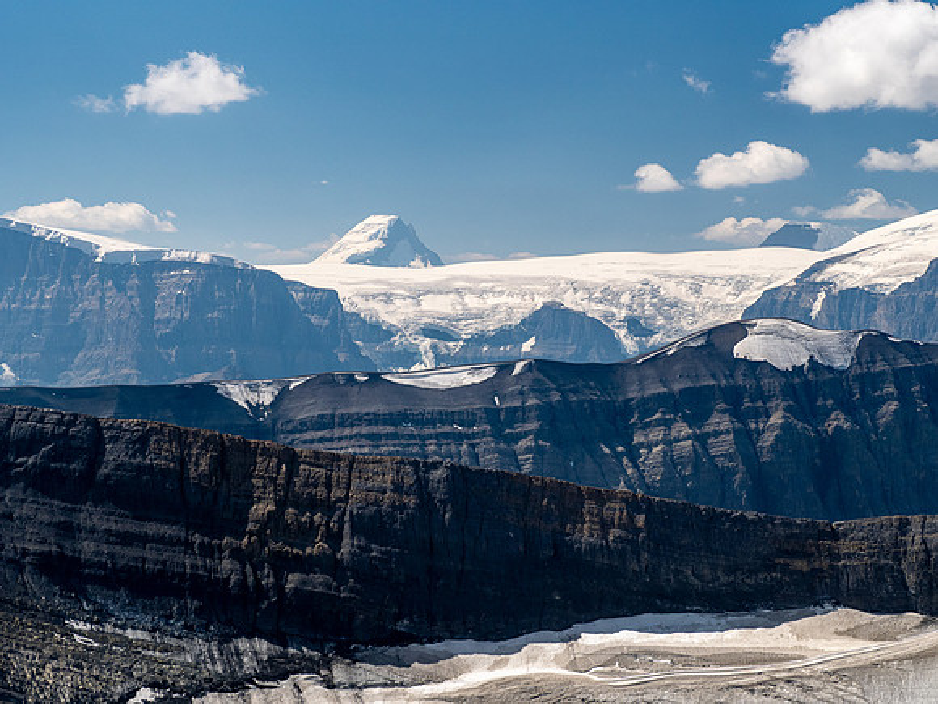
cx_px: 469
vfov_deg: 15.1
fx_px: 2656
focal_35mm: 98
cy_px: 352
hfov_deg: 20.0
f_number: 8
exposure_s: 1/500
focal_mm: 49
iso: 200
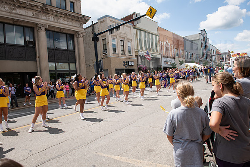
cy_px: 84
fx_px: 167
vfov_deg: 53.2
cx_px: 125
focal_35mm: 24
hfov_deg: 73.7
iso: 200
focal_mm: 24
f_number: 7.1
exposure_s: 1/500
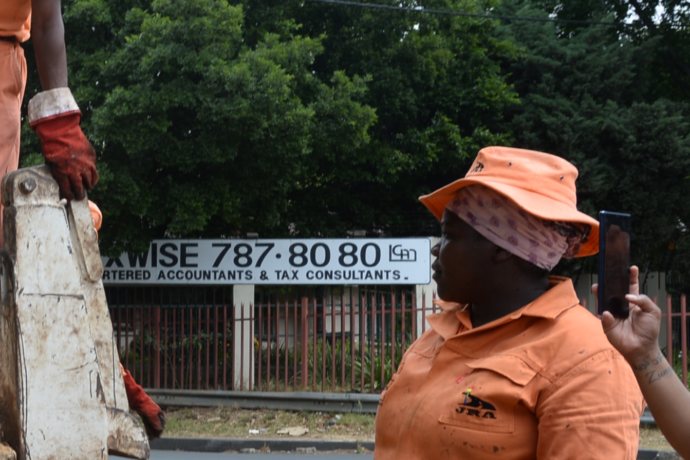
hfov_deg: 20.7
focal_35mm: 88
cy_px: 343
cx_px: -246
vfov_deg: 15.5
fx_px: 1686
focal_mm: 32
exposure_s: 1/160
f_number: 10
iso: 200
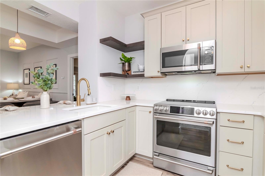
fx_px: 121
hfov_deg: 95.0
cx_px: 132
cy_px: 88
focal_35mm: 16
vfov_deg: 72.0
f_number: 5.6
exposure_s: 1/125
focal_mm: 11
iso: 640
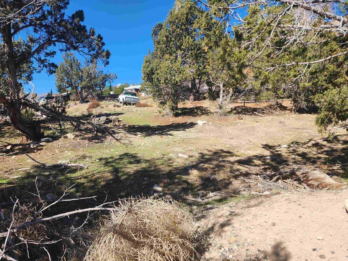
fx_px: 261
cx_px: 159
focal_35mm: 26
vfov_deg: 53.0
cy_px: 137
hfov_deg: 67.2
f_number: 1.8
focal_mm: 6.4
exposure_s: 1/868
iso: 12
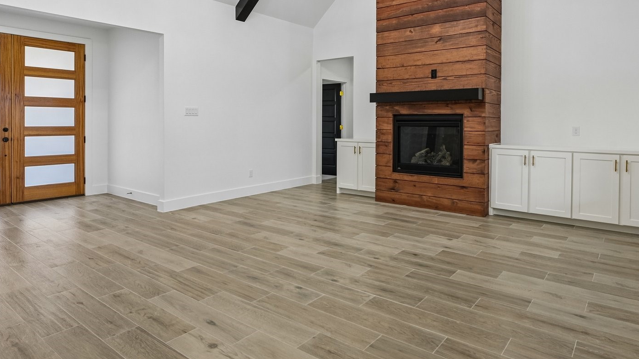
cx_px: 345
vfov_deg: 48.8
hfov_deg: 78.5
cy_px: 126
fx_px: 390
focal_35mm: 23
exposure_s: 1/40
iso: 400
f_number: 8
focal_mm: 15
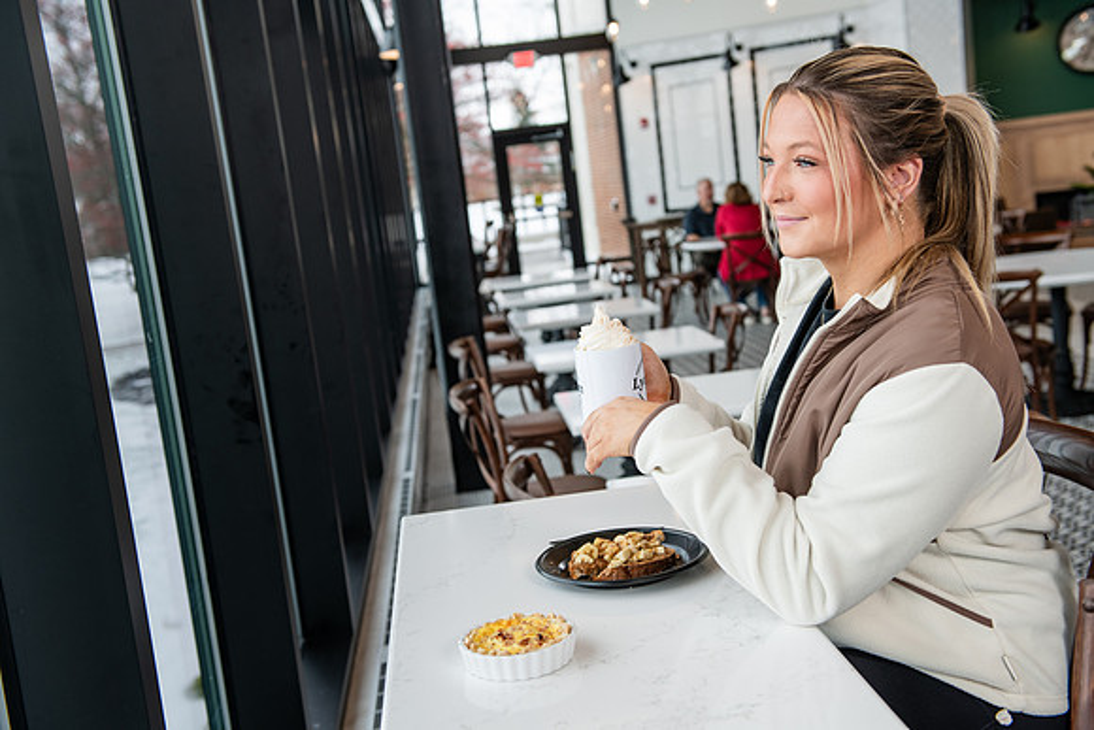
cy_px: 365
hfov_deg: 46.4
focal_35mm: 42
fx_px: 1277
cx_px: 547
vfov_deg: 31.9
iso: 400
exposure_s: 1/200
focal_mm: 42
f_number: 4
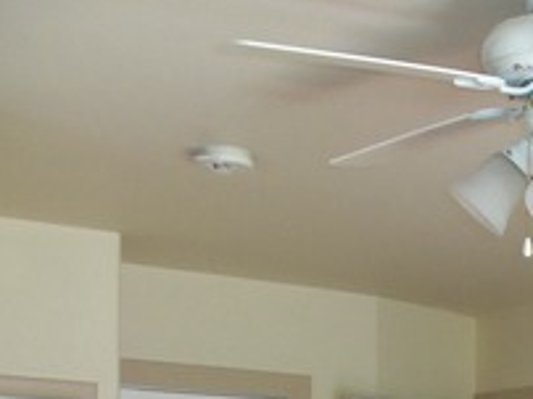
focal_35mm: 92
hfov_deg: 19.2
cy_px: 616
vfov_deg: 14.8
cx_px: 755
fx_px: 1415
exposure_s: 1/30
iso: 100
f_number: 3.4
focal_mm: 5.2
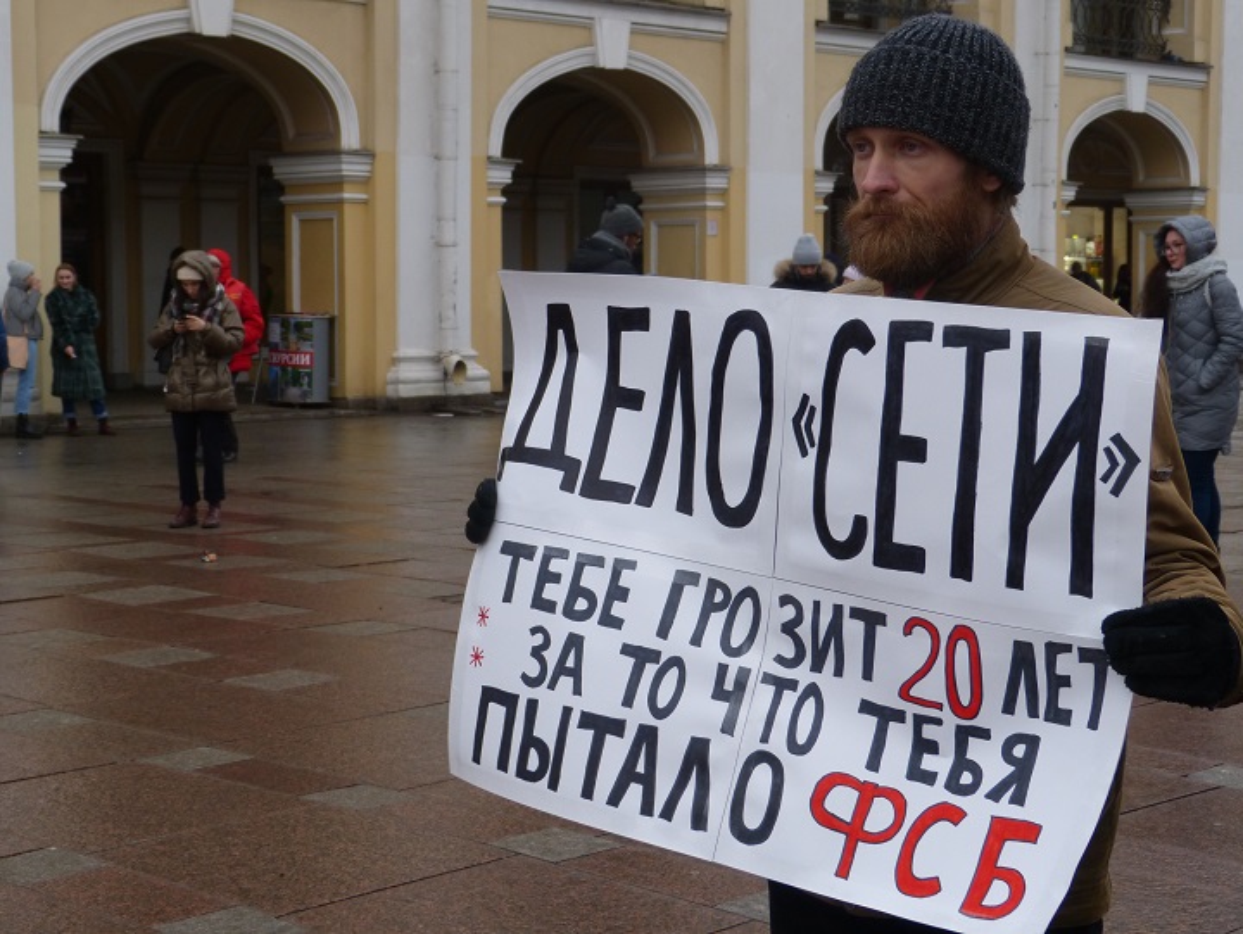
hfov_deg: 33.8
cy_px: 467
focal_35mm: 57
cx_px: 622
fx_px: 2048
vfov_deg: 25.7
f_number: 3.2
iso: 100
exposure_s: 1/100
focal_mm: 10.2
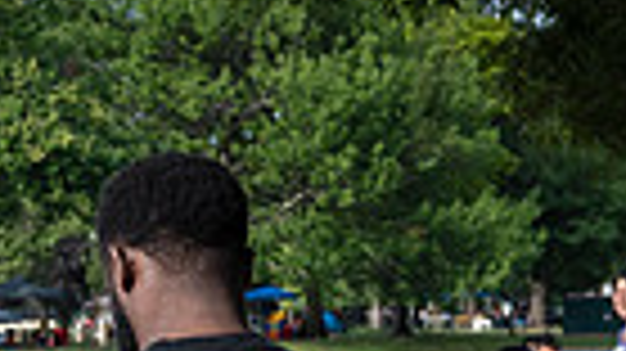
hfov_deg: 11.5
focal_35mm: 181
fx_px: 3003
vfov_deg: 6.5
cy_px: 650
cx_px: -224
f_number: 4
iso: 200
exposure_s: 1/1000
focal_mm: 34
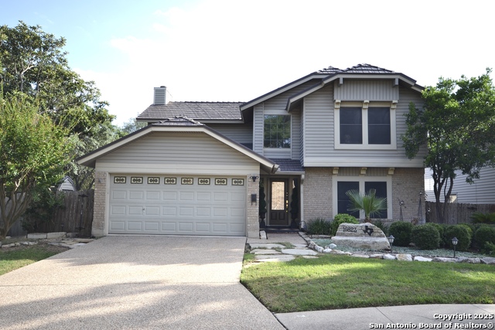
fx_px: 413
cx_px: 248
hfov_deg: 61.9
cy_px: 165
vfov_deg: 43.6
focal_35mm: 30
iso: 100
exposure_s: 1/125
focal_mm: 20
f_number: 5.6
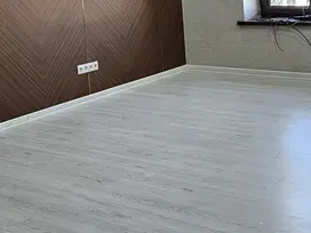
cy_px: 8
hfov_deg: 24.8
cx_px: 26
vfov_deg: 18.9
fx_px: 683
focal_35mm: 76
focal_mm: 6.3
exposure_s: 1/100
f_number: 1.7
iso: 100
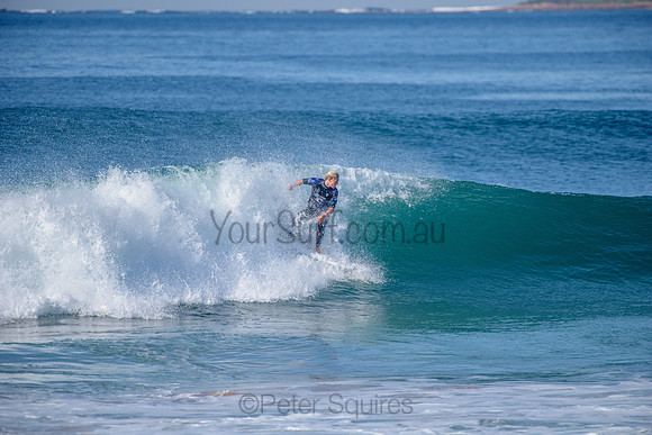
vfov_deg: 2.8
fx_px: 9057
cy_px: 218
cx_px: 326
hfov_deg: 4.1
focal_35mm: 500
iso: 250
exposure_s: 1/2500
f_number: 5.6
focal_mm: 500
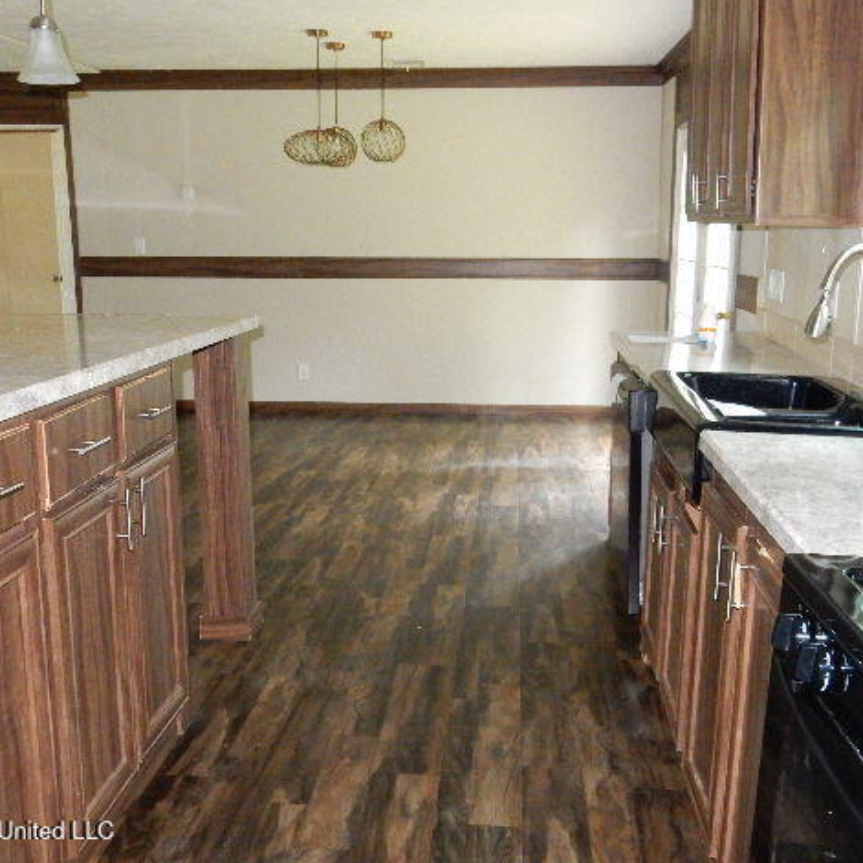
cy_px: 431
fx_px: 1015
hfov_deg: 46.0
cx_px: 440
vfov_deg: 46.0
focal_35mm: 36
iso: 1100
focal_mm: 5.4
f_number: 4
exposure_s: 1/30
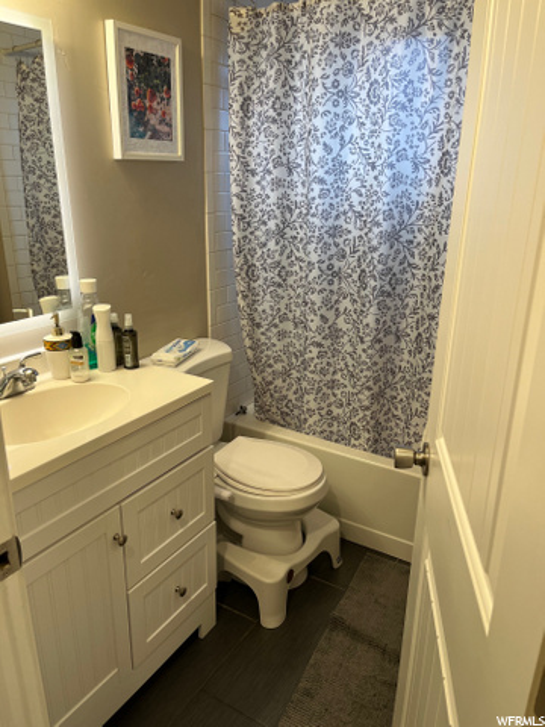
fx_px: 546
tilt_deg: -18.9
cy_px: 364
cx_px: 272
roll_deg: -0.7
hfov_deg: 53.1
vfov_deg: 67.3
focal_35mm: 26
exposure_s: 1/67
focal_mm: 5.1
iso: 80
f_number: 1.6
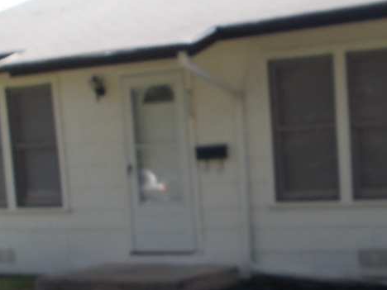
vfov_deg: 17.9
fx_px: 894
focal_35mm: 80
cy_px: 297
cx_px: 369
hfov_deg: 23.6
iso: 80
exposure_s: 1/80
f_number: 8
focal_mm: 4.6
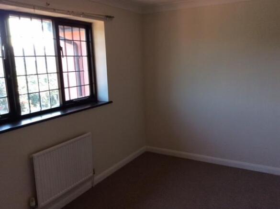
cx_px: 140
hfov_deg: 56.9
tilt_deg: -10.5
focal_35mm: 32
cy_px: 104
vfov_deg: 44.1
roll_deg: +4.1
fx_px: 258
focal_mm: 3.3
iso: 50
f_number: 2.4
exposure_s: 1/100
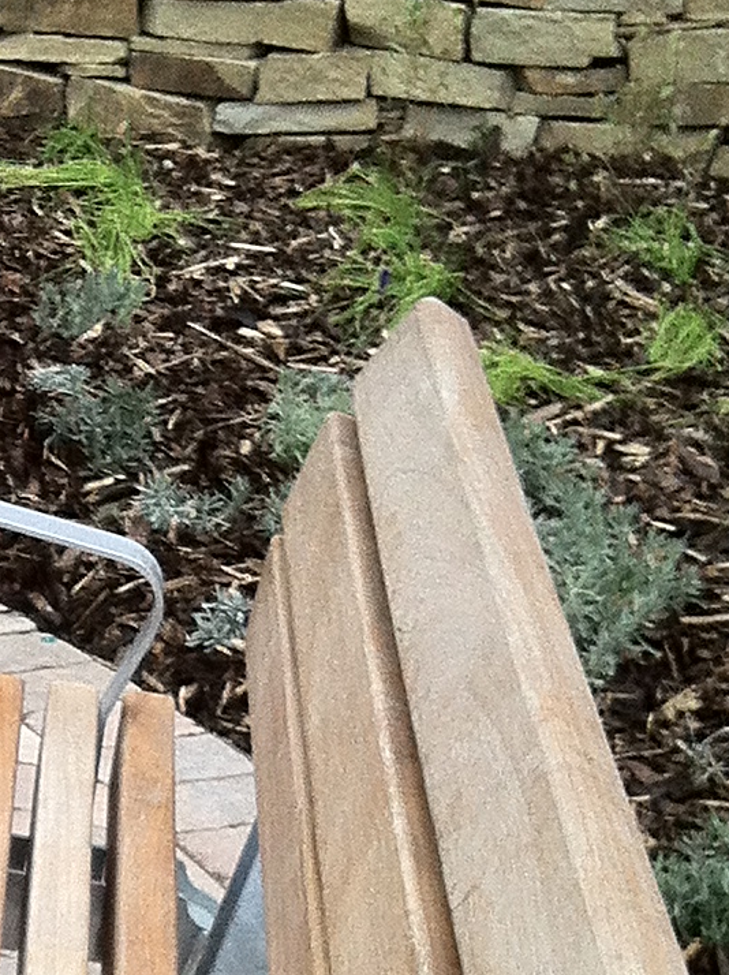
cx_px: -311
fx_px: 3573
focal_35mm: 127
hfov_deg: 11.3
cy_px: 964
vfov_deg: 15.3
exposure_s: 1/120
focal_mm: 3.85
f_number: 2.8
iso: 100
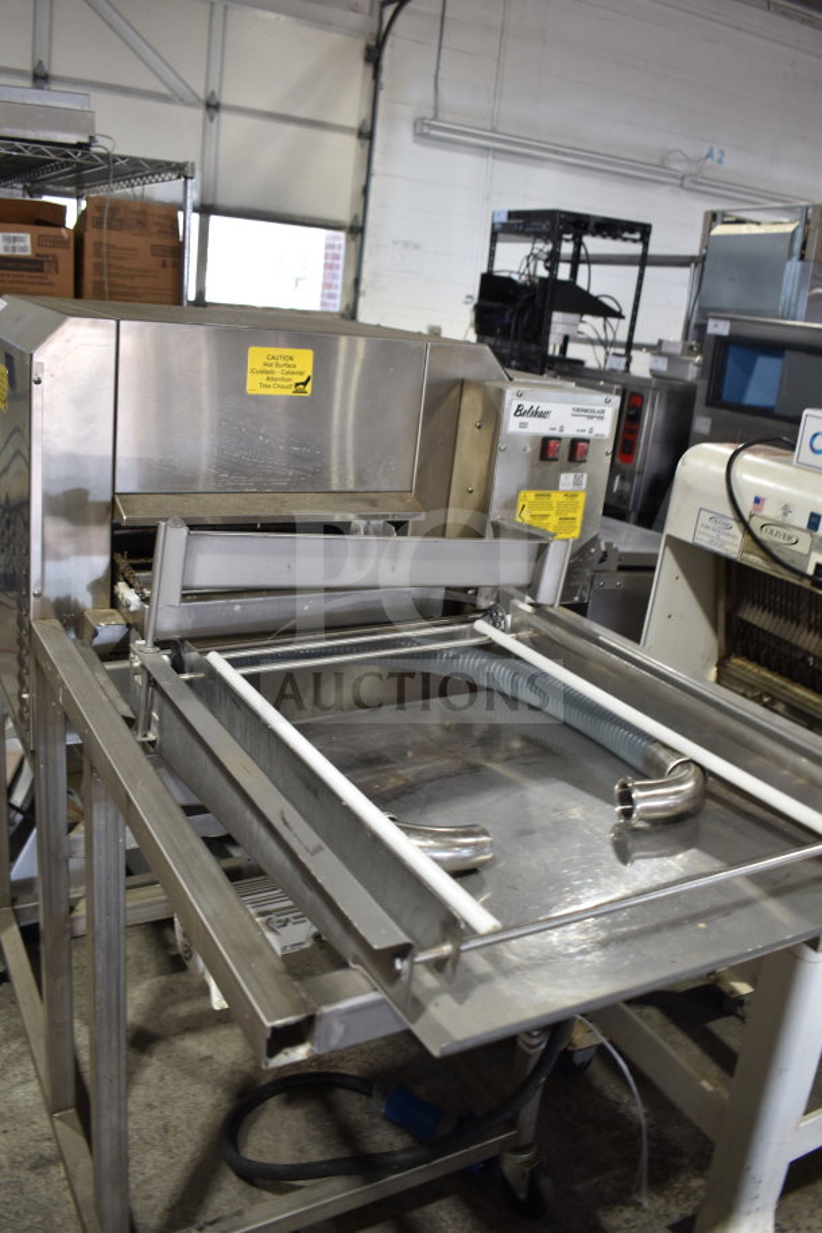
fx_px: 1027
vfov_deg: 61.9
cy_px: 616
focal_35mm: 30
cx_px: 411
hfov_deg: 43.6
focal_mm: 20
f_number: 3.5
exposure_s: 1/40
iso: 200
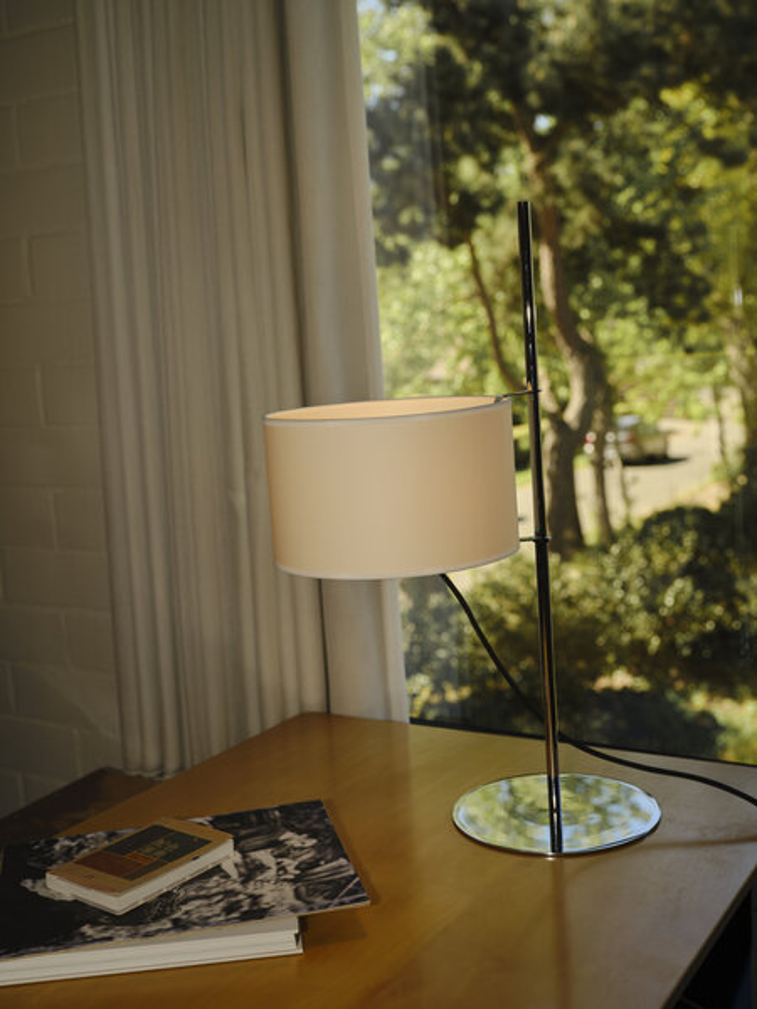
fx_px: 1225
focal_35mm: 42
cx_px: 378
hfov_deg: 34.3
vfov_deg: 44.8
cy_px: 504
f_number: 5.6
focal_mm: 53.6
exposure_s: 1/125
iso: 400
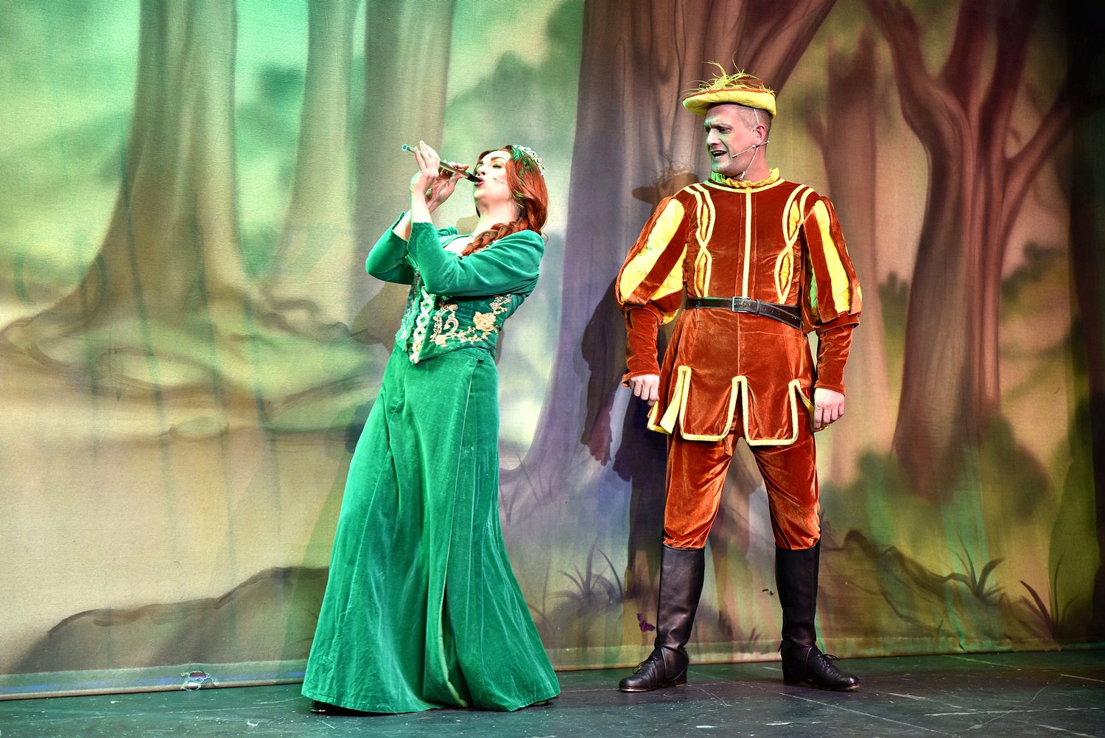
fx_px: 1596
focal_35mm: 52
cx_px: 552
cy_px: 369
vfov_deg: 26.0
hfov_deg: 38.2
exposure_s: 1/200
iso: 280
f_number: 2.8
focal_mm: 52
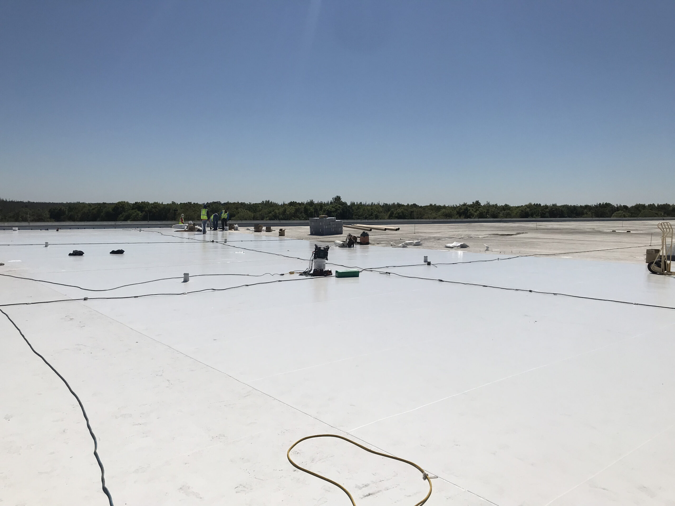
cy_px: 253
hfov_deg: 63.4
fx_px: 546
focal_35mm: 28
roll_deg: -1.0
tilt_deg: -5.5
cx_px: 338
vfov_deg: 49.7
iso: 20
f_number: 1.8
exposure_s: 1/10638
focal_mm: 3.99
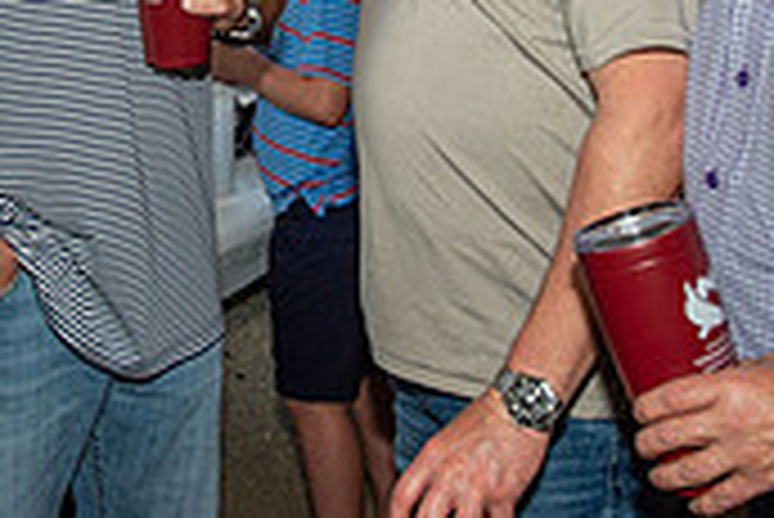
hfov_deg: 27.2
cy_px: -41
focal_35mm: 74
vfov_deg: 17.9
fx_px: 1592
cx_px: 297
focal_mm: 22
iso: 800
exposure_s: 1/250
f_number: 4.5
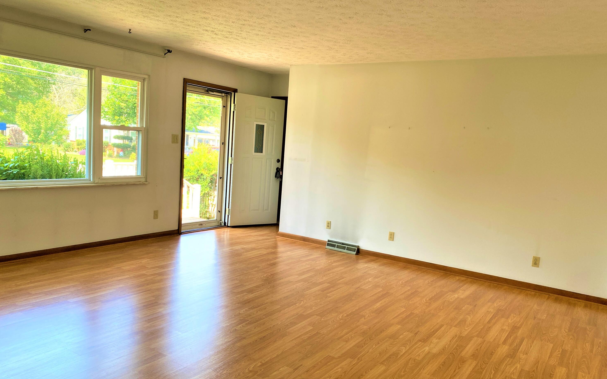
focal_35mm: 28
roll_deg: -4.5
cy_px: 211
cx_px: 300
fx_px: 463
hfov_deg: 66.5
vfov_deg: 44.5
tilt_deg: -8.3
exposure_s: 1/121
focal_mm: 4.25
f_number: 1.8
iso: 50
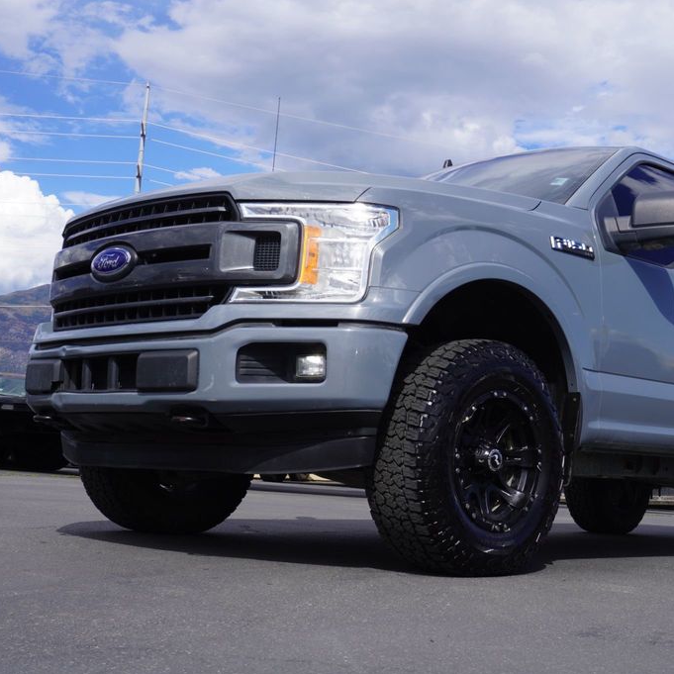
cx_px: 470
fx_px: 1013
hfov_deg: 36.3
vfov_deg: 36.8
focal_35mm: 46
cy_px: 337
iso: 100
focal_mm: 24
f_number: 10
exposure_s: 1/125
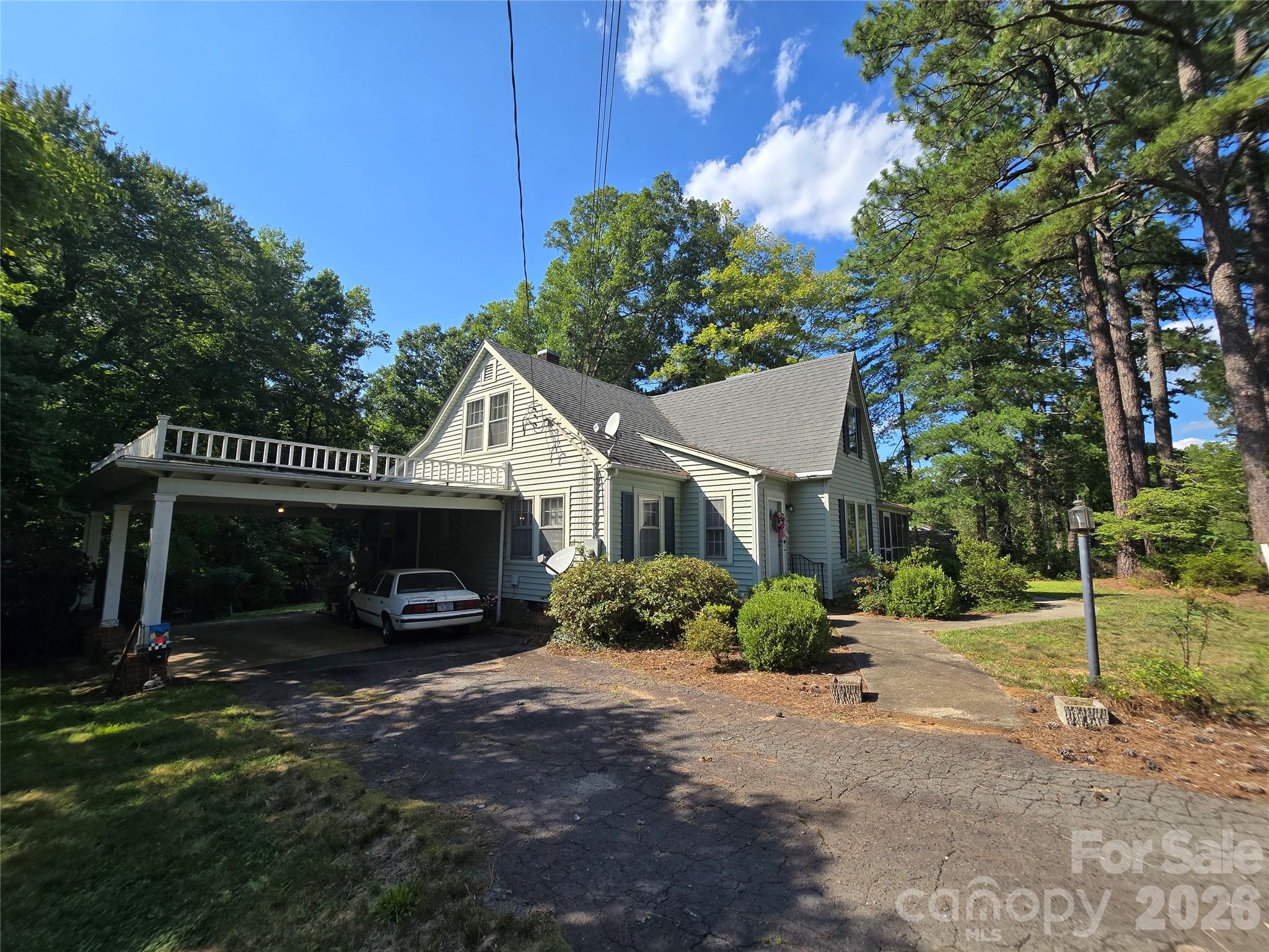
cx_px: 634
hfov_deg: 106.2
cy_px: 476
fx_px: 477
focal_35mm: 13
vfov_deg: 89.9
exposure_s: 1/1429
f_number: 2.2
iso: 50
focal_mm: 2.2
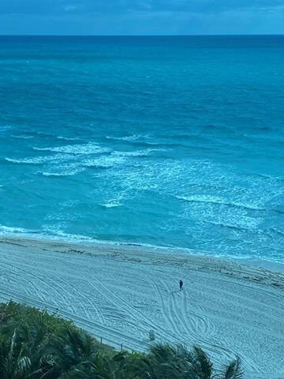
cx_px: 121
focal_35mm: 65
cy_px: 188
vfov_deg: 29.8
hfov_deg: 22.6
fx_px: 711
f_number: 1.8
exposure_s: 1/2141
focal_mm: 4.25
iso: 32
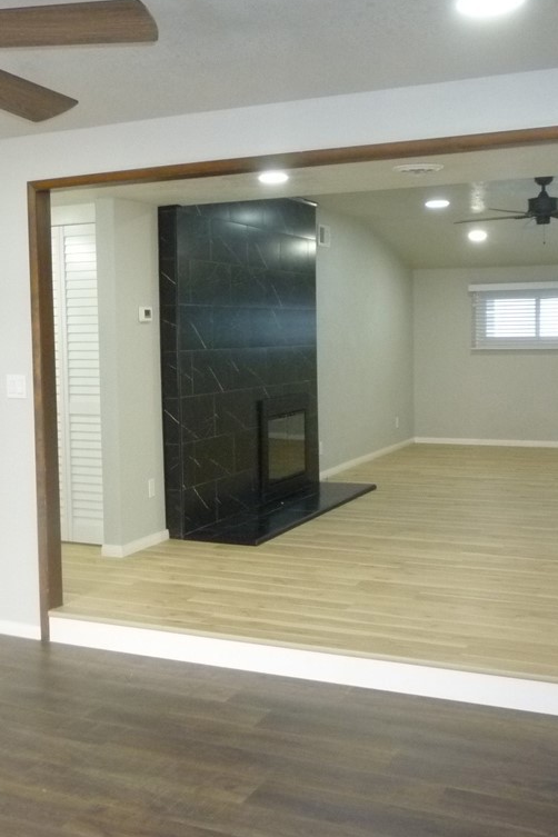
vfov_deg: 47.4
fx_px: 953
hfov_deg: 32.5
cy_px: 411
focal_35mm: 41
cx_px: 213
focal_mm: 5.2
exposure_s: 1/60
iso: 400
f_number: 3.3
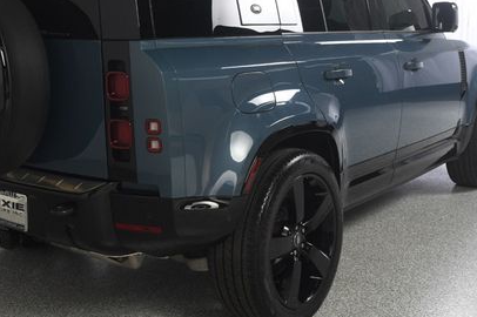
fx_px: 688
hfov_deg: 38.1
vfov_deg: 25.8
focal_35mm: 52
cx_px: 204
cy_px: 96
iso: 100
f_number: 7.1
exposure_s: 1/160
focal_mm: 22
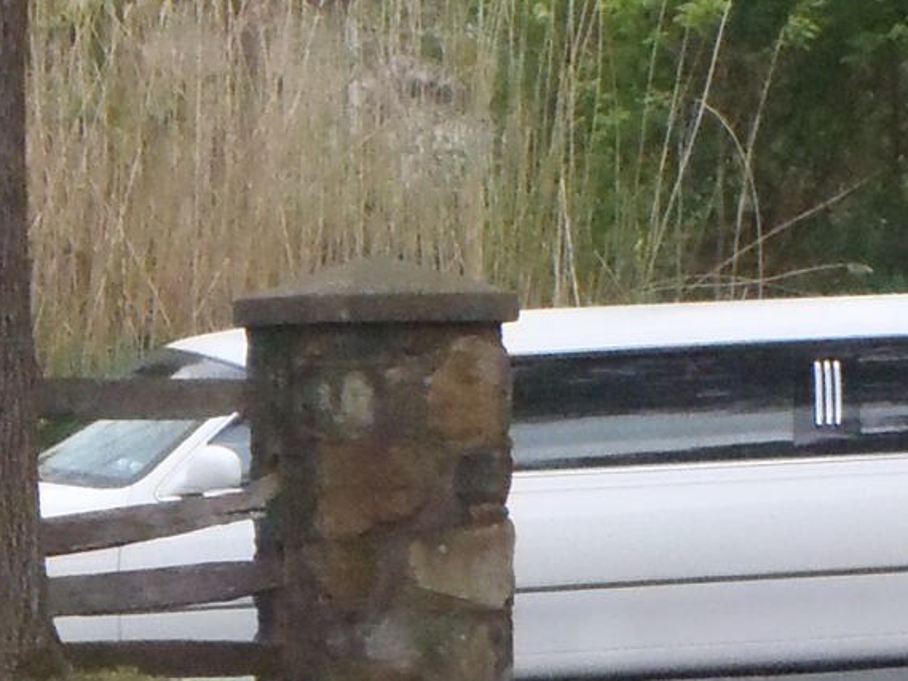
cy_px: 831
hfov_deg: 5.4
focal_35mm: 367
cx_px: 822
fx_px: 9629
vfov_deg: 4.0
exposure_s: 1/100
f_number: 5.1
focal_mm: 18.2
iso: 800
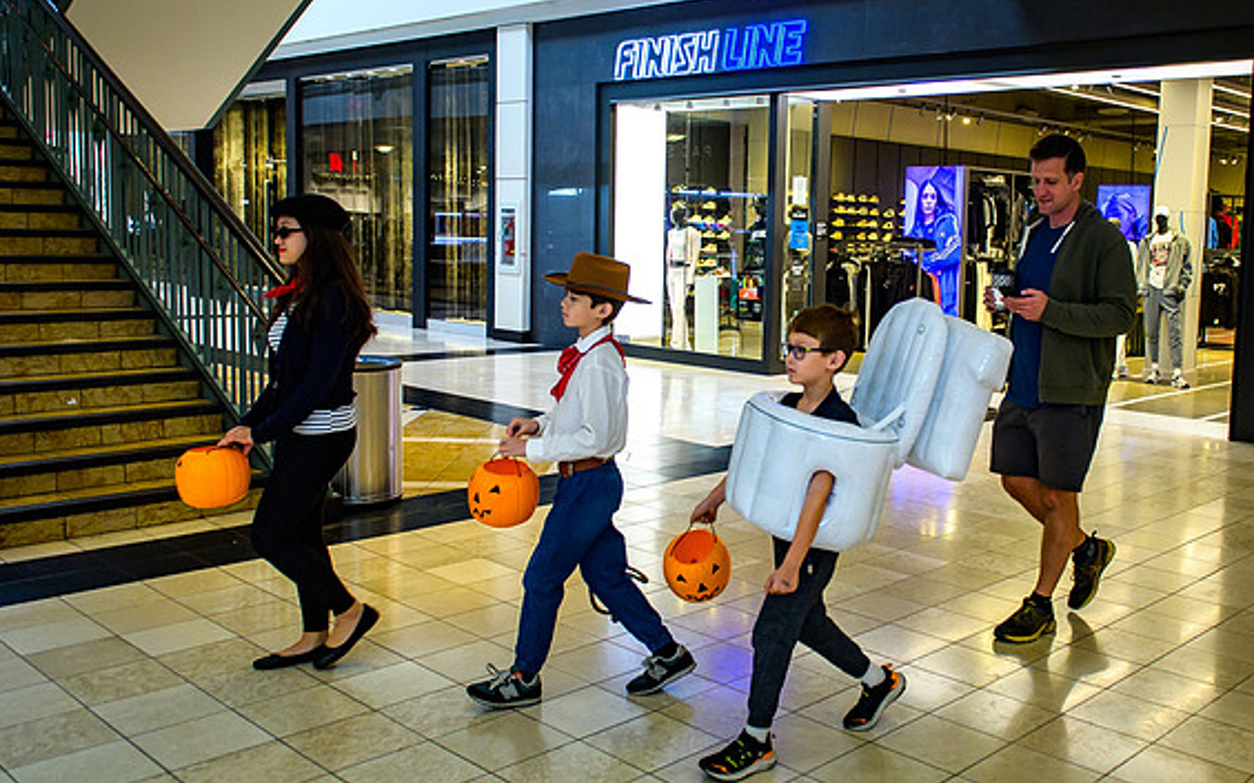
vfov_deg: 36.2
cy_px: 337
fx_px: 1196
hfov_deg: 54.7
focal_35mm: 35
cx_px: 786
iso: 1000
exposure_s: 1/200
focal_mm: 24
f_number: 3.5
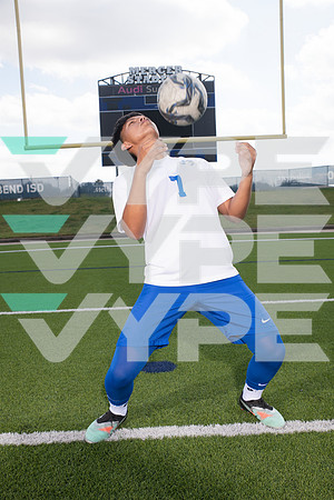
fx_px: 487
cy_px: 250
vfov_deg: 54.4
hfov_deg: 37.9
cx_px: 167
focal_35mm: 35
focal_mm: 35
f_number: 7.1
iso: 125
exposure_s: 1/320
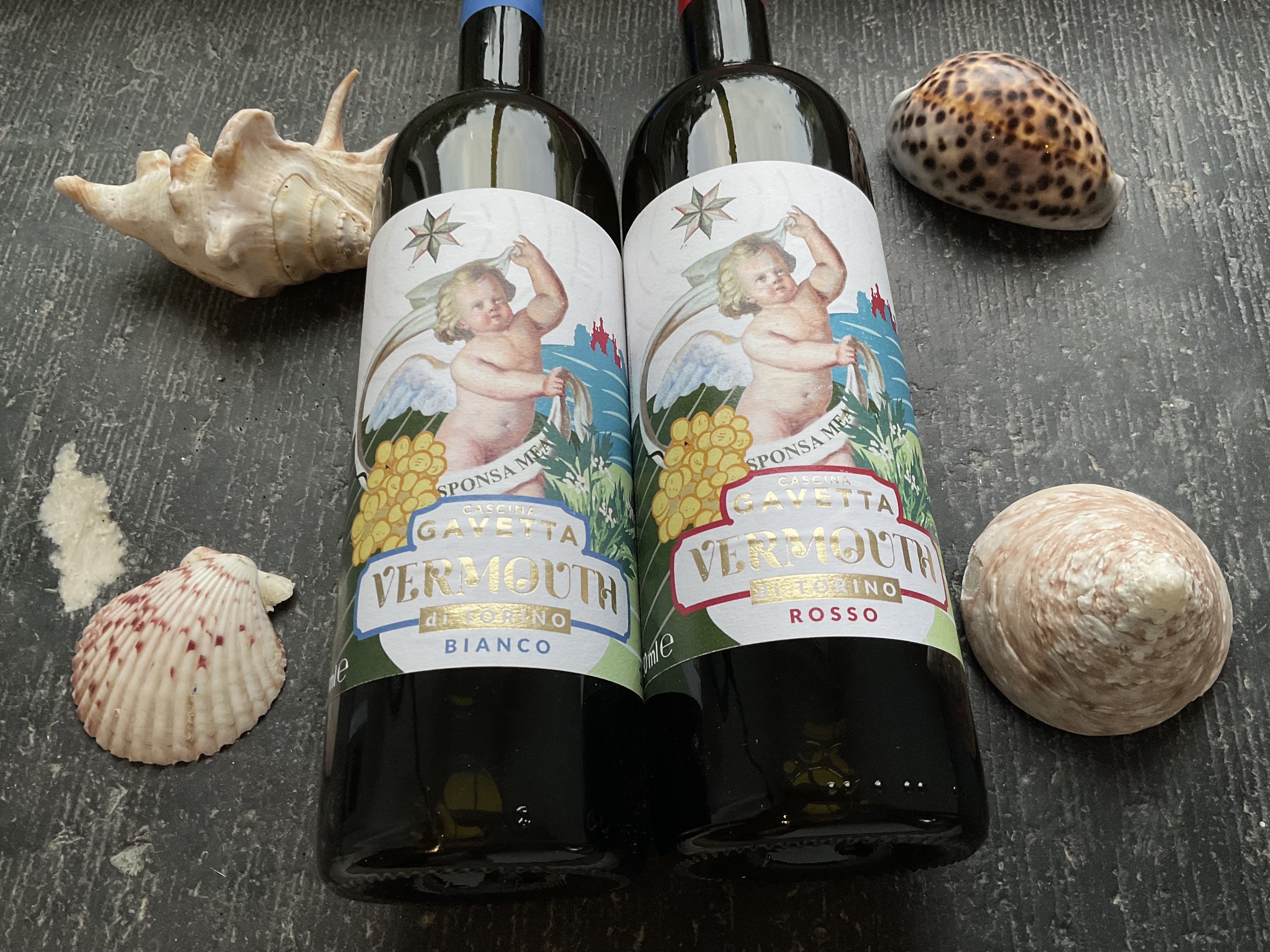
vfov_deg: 48.2
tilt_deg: -64.1
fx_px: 1064
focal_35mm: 29
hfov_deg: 61.7
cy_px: 476
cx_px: 635
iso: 50
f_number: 1.8
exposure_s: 1/60
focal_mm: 3
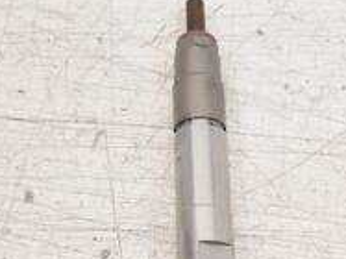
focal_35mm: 77
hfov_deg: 25.1
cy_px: 292
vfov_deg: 18.3
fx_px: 769
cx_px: 255
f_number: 3.7
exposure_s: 1/100
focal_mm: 15
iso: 200
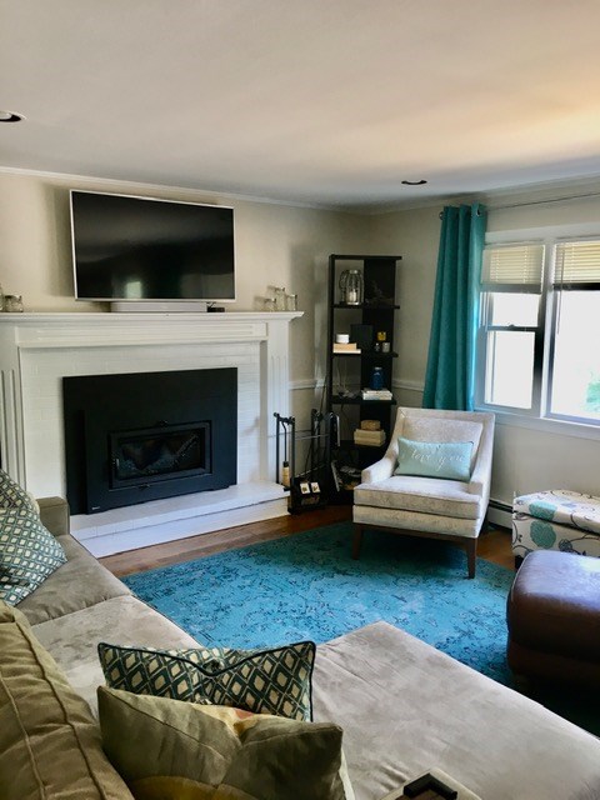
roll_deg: -0.2
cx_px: 300
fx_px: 670
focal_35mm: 29
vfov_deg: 61.7
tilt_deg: -7.0
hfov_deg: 48.2
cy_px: 400
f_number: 2.2
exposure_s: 1/30
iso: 64
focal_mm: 4.15
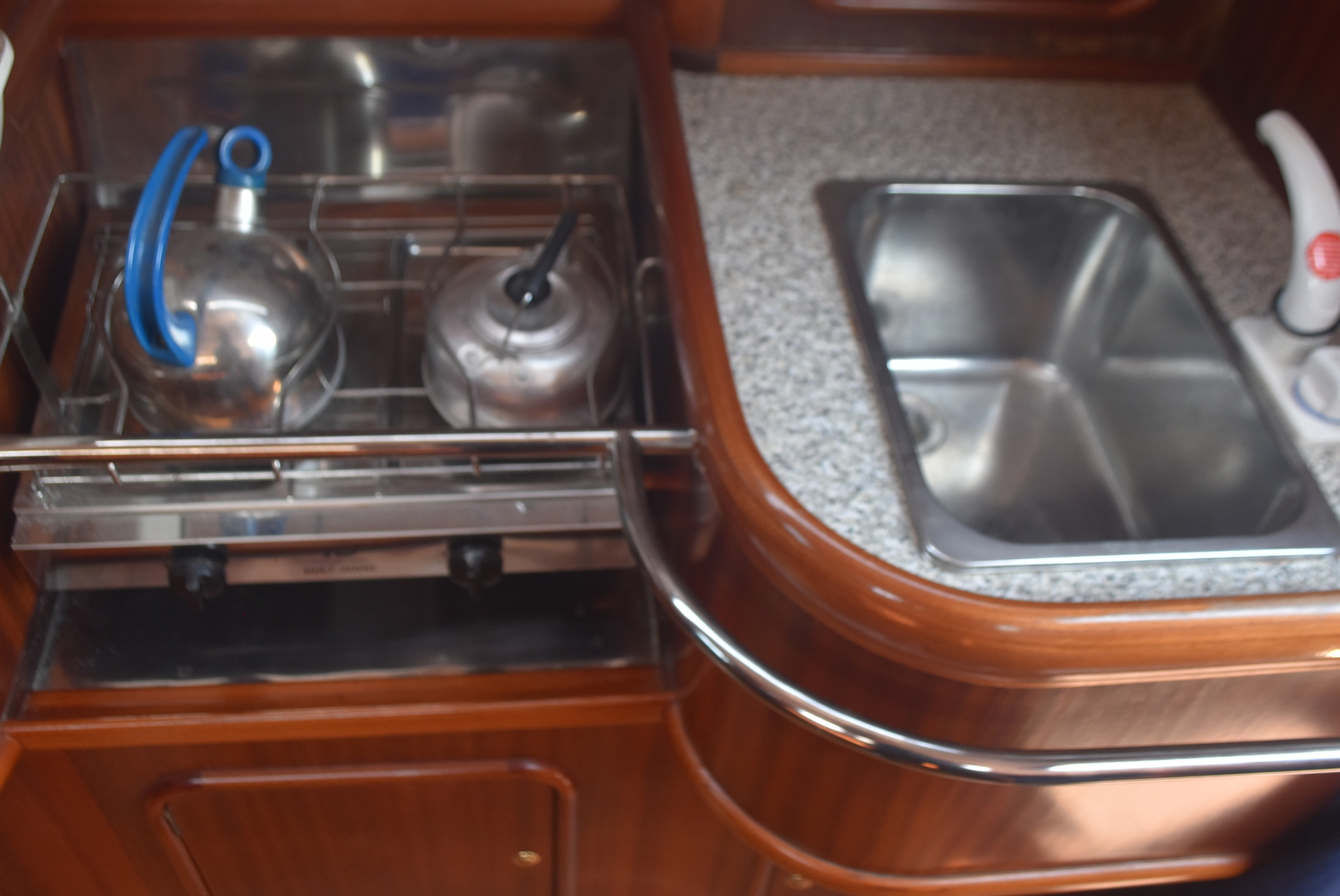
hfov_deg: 58.7
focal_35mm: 32
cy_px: 375
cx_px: 673
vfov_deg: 41.1
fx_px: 1192
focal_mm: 18
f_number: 4
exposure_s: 1/60
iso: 450
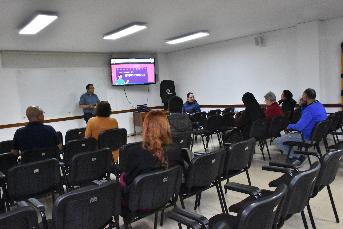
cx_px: 172
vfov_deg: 43.6
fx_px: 286
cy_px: 114
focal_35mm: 30
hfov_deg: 61.9
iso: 4500
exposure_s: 1/50
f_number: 14
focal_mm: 20
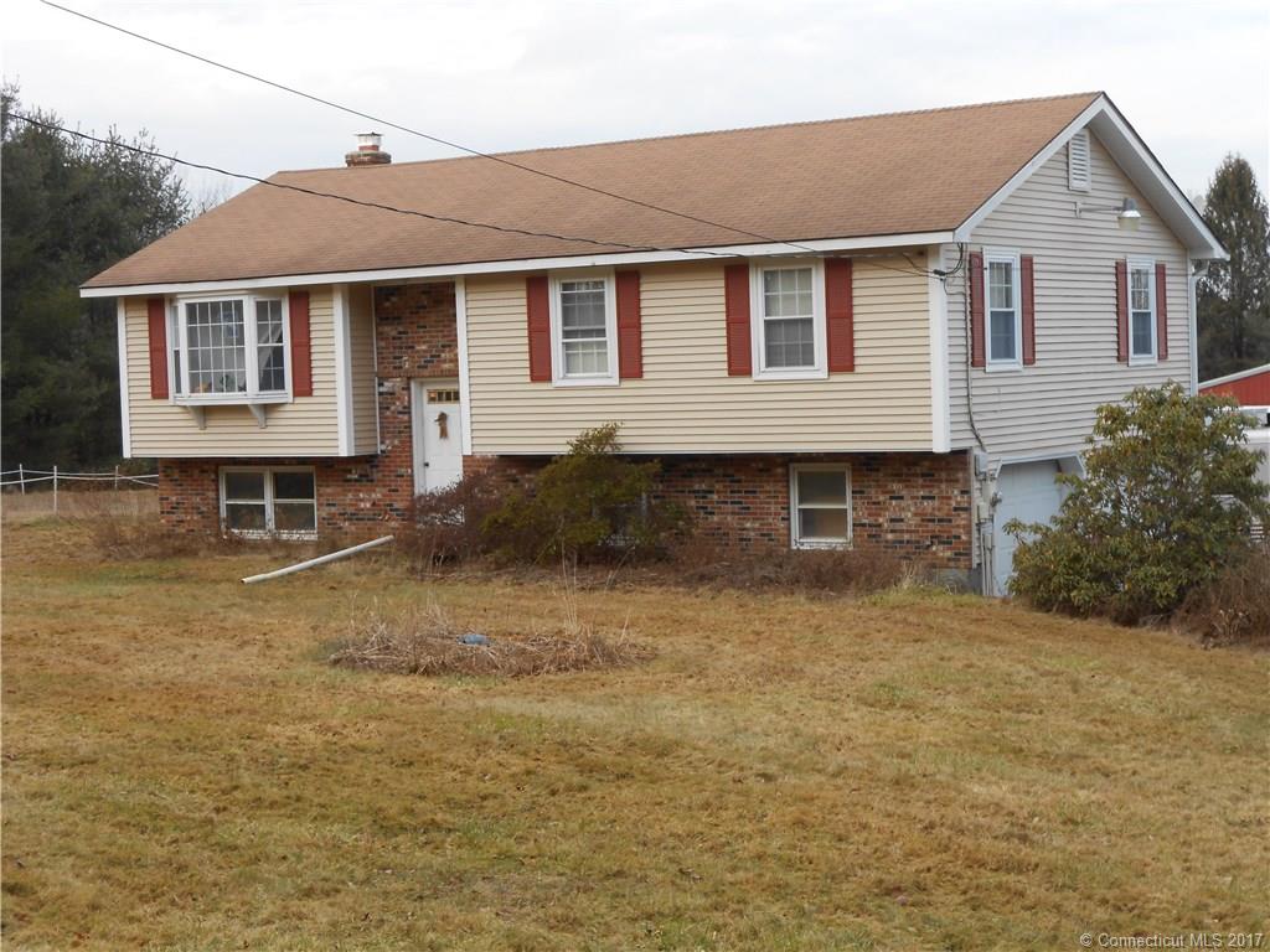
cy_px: 476
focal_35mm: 63
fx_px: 2311
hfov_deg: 30.7
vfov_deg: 23.3
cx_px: 635
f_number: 5.6
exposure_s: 1/60
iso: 80
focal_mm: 11.3
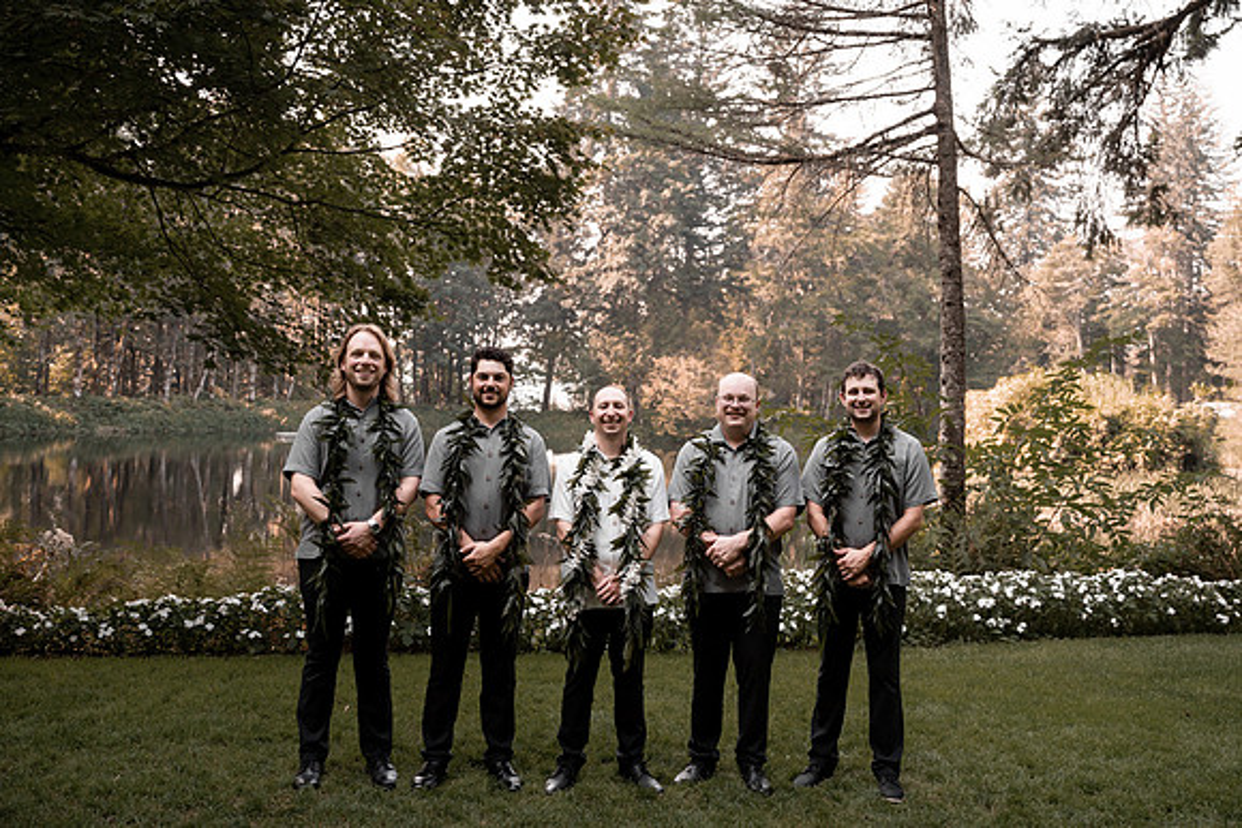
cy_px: 376
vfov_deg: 40.3
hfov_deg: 57.5
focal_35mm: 33
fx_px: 1129
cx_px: 677
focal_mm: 30
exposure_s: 1/640
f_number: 2.8
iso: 250
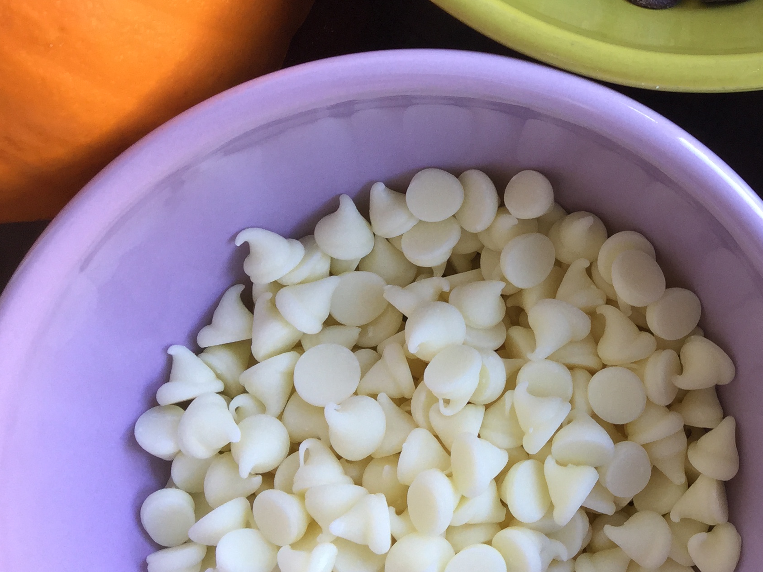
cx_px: 713
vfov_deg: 24.2
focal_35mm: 60
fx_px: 1323
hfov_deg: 30.5
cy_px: 152
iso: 40
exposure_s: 1/30
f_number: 2.4
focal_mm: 3.3
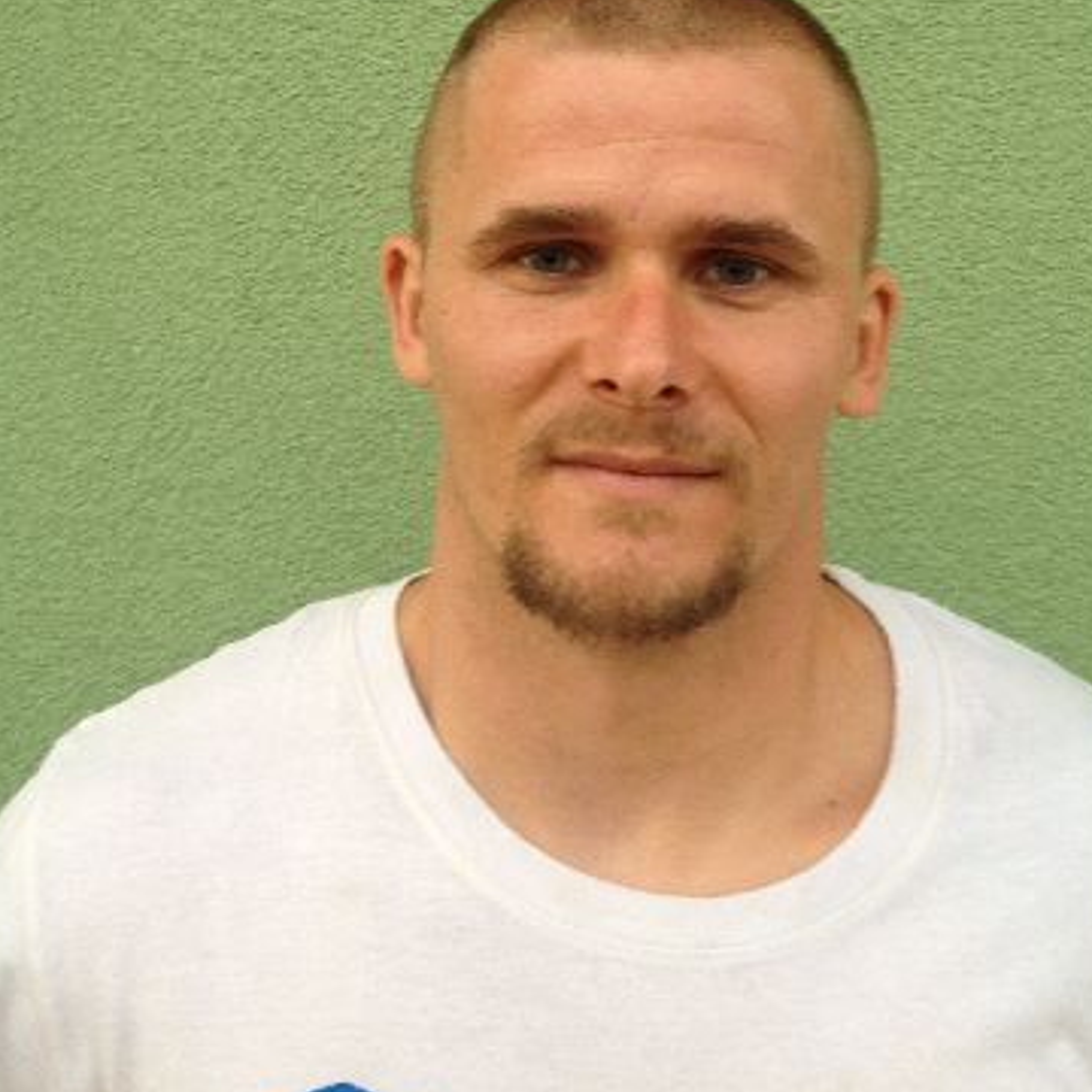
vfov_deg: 30.6
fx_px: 1963
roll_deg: -0.8
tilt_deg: -6.3
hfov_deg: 31.0
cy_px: 294
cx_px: 646
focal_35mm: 55
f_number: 2.4
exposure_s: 1/40
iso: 50
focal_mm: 4.28
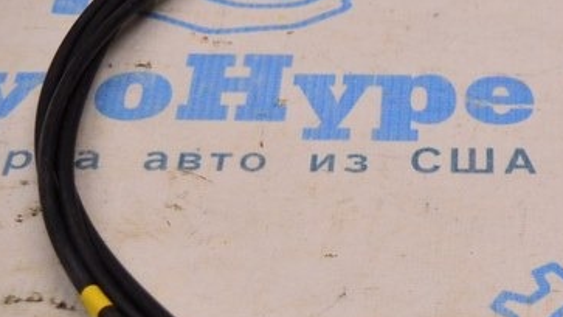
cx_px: 580
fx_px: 1783
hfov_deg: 17.5
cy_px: 190
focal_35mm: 119
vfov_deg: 10.1
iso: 1600
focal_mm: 27
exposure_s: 1/400
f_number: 4
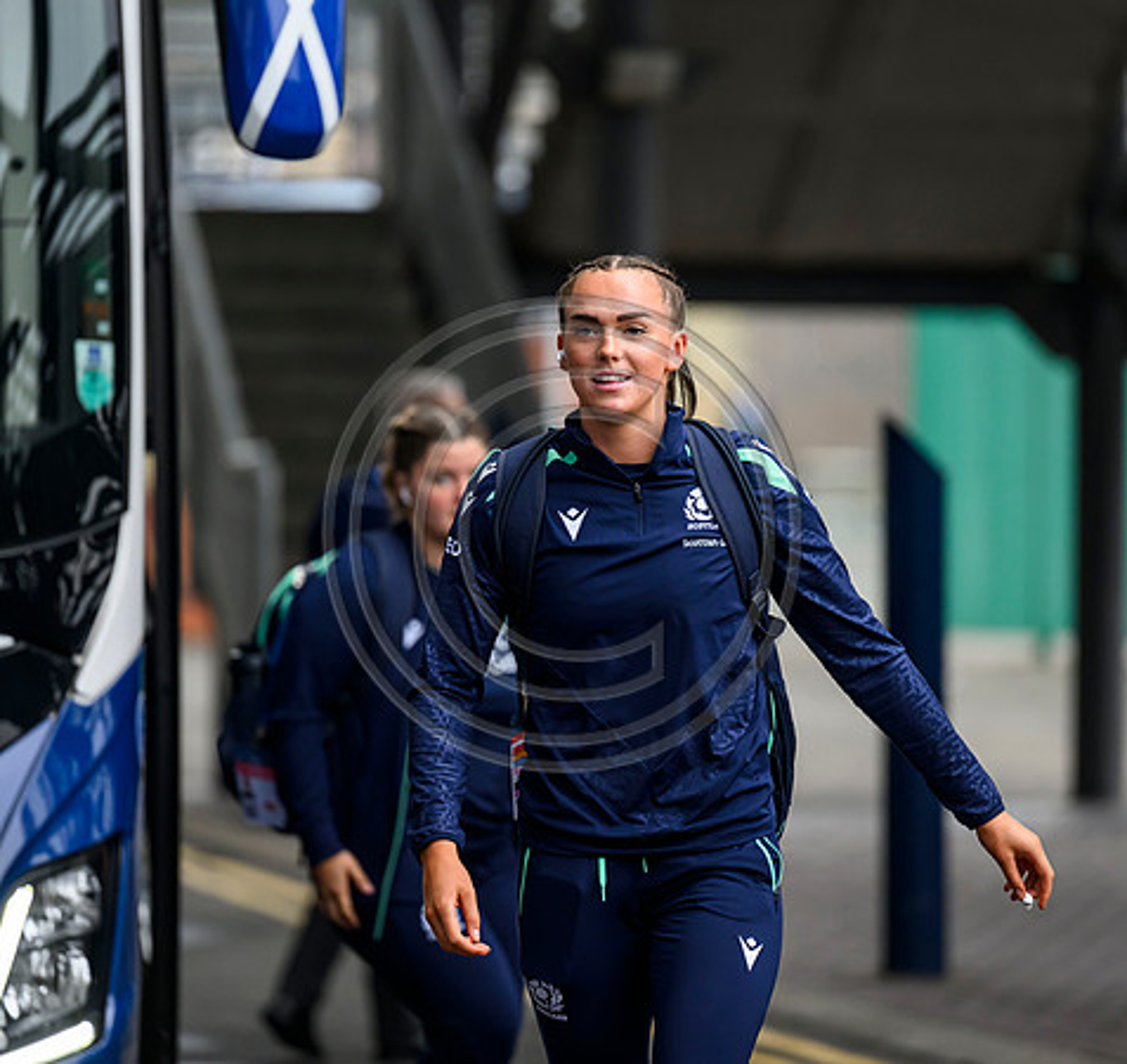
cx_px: 584
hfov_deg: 6.8
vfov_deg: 6.4
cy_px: 573
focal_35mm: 266
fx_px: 9540
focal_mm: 200
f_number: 2.8
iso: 1000
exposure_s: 1/800
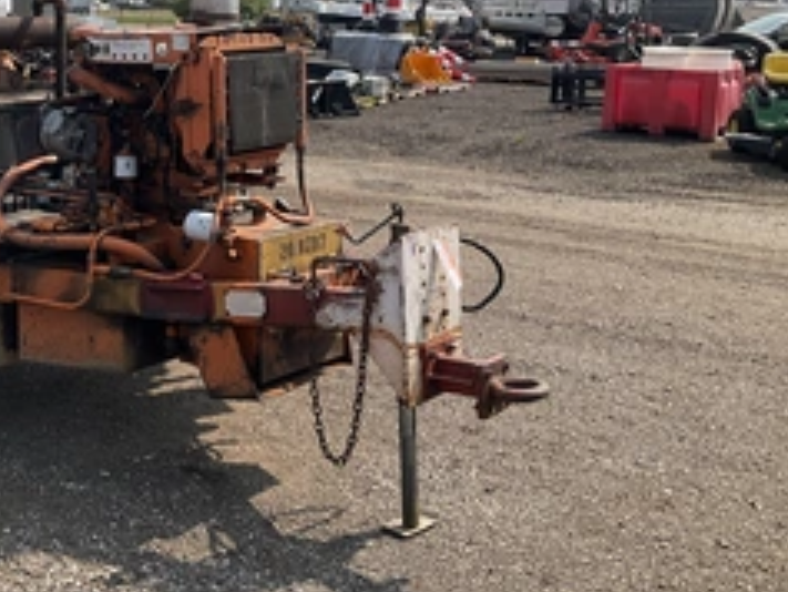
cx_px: 130
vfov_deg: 29.2
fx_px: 1116
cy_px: 143
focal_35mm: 49
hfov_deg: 37.2
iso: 25
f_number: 1.8
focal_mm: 3
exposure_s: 1/2058
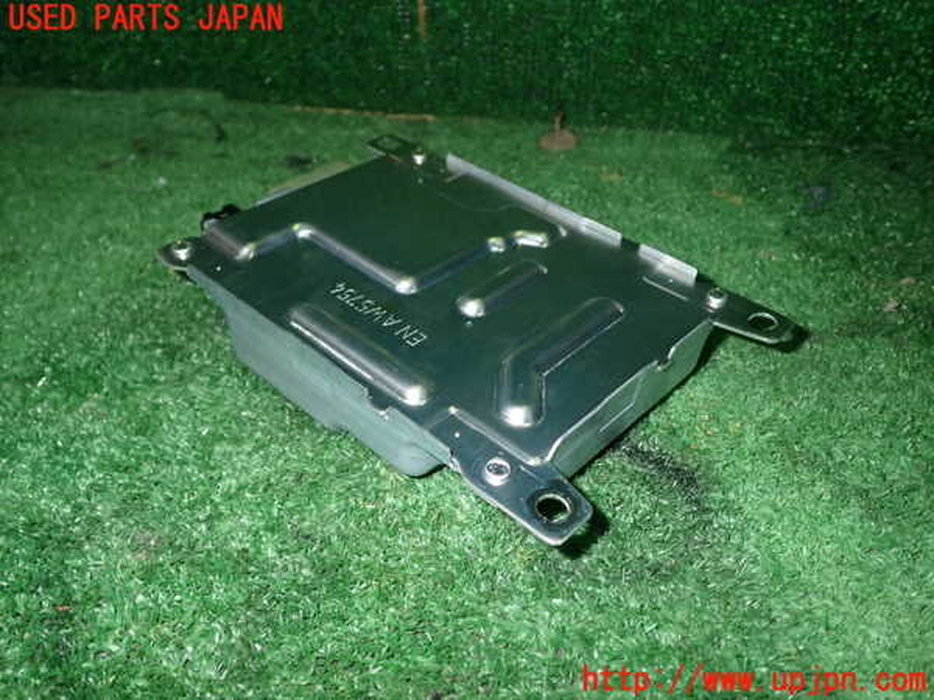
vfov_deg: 46.8
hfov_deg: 60.0
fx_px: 809
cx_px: 467
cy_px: 350
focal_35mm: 30
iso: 320
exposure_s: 1/30
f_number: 6.3
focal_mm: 5.4
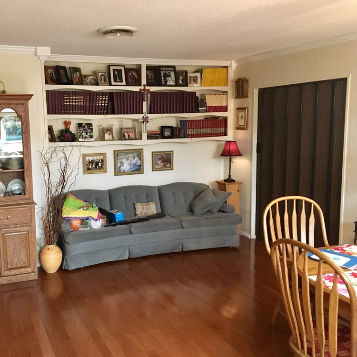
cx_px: 125
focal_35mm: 35
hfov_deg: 46.6
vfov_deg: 47.2
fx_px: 408
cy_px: 179
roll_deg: +1.0
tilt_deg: -7.9
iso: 320
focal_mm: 4.15
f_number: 2.2
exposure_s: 1/15
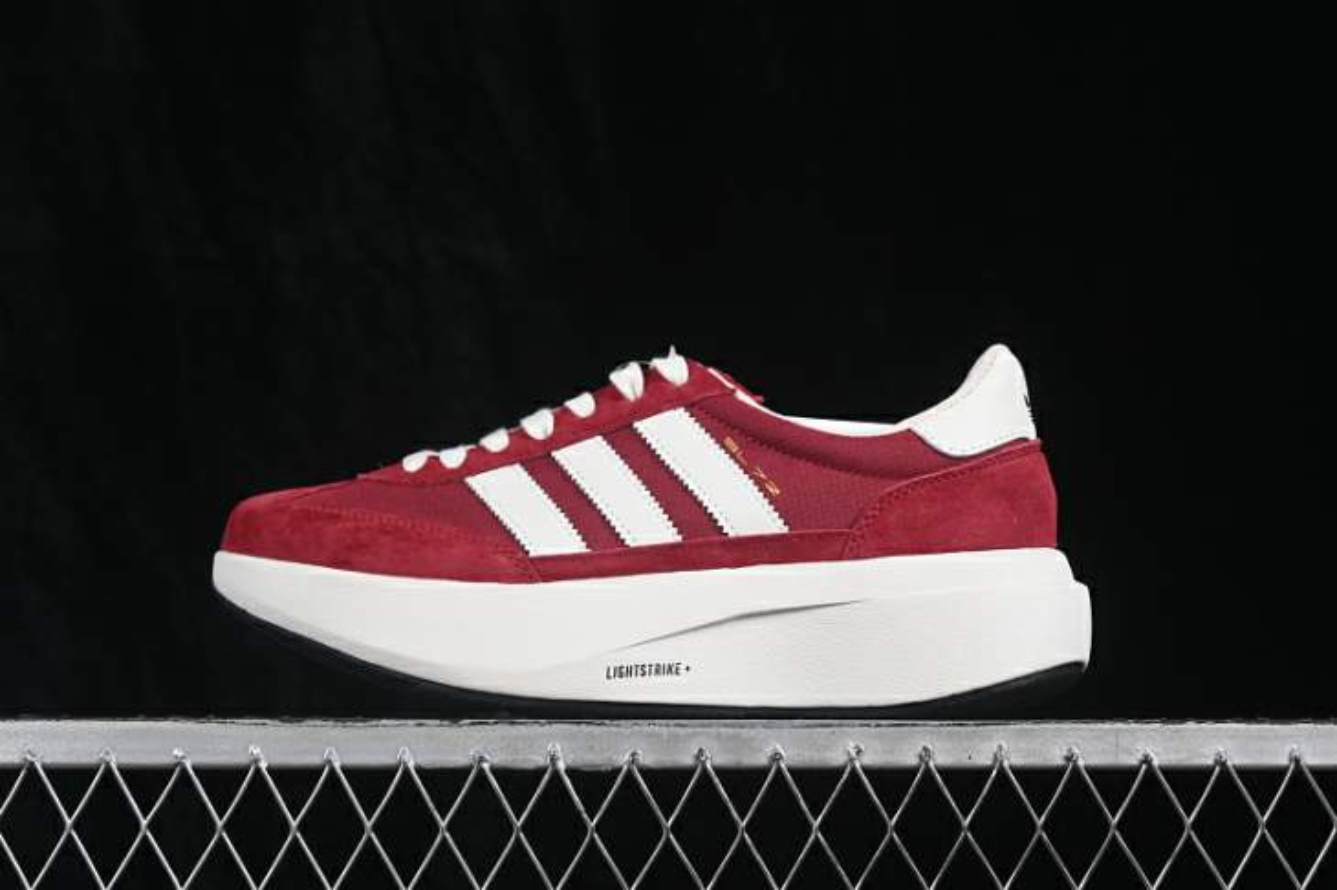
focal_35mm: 75
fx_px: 2784
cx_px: 668
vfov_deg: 18.2
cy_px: 445
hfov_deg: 27.0
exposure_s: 1/80
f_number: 8
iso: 160
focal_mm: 50
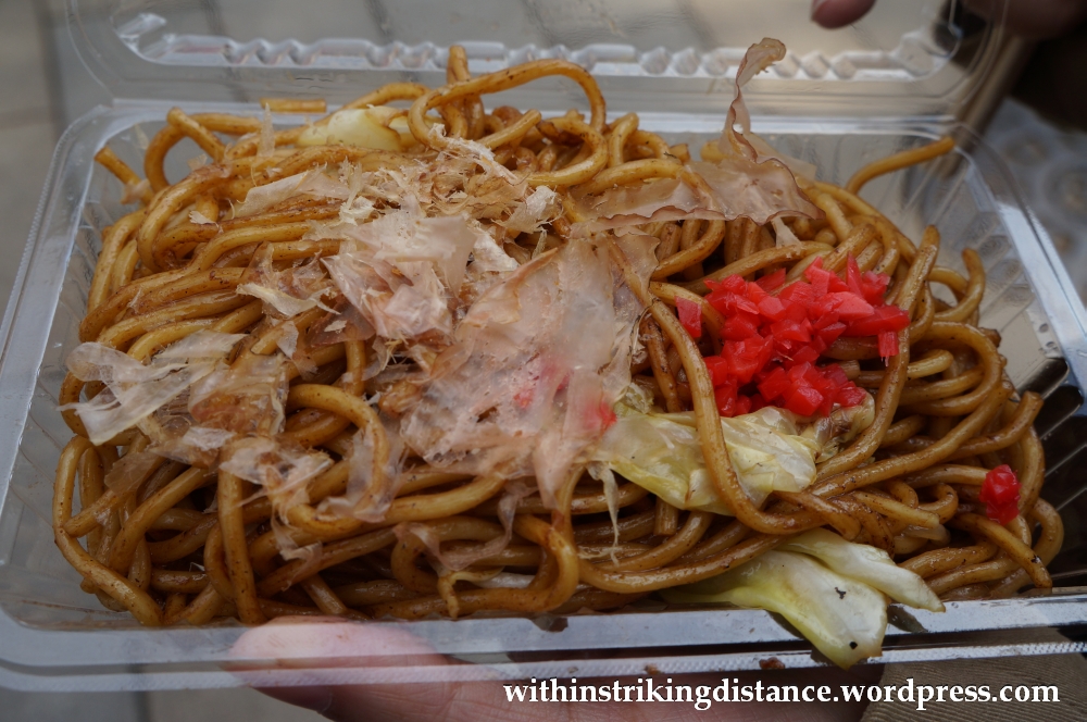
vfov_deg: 39.9
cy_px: 361
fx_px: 995
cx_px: 544
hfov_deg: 57.3
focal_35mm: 33
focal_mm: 22
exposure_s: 1/250
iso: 200
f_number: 8
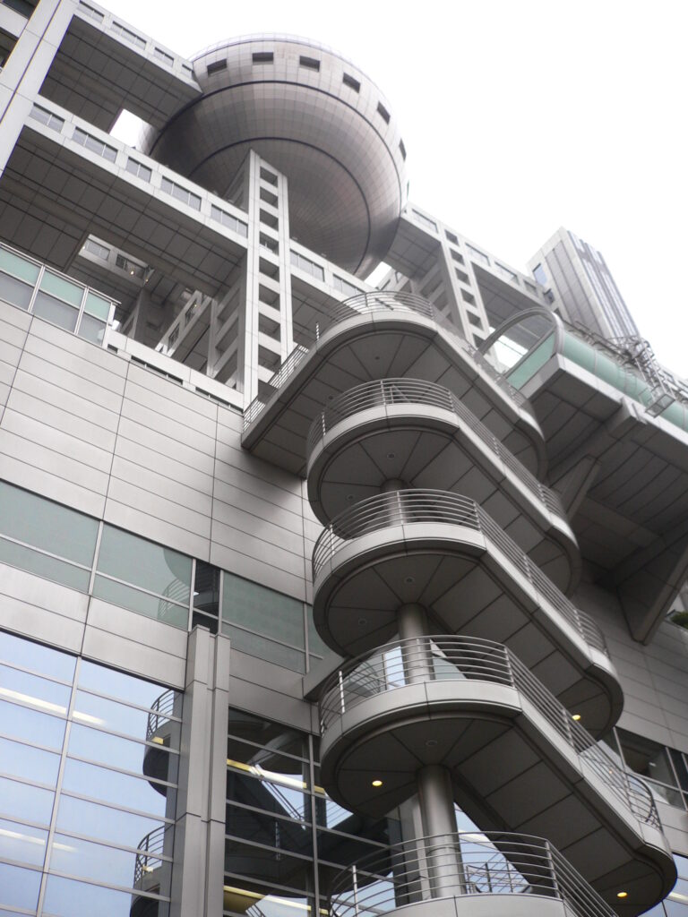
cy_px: 458
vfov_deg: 52.6
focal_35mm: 35
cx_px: 344
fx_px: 928
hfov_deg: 40.7
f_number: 2.8
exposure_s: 1/100
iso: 100
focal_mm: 5.8
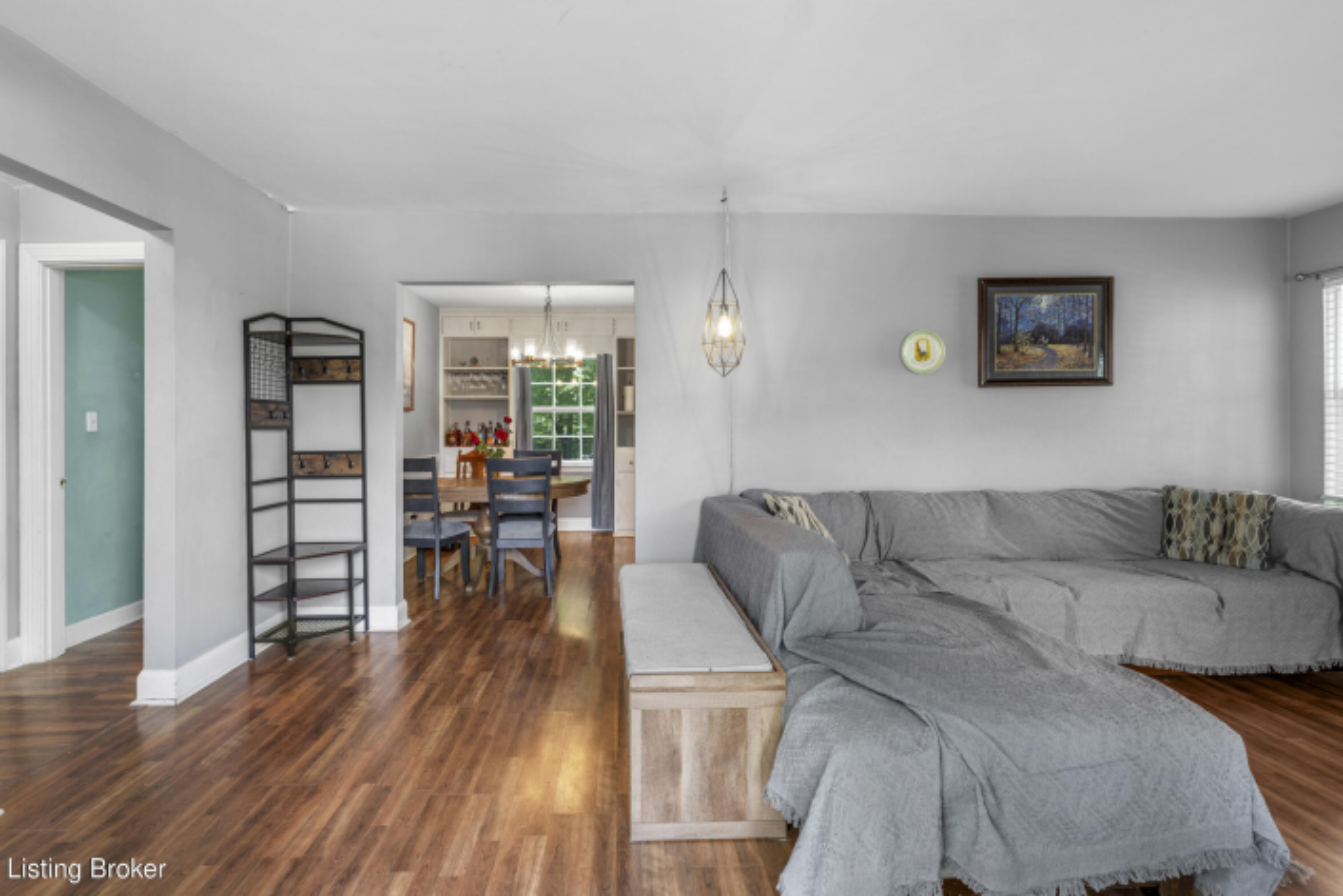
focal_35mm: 17
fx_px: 634
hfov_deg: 93.2
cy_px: 436
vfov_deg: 70.5
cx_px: 632
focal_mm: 16
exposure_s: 1/2
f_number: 8
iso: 400
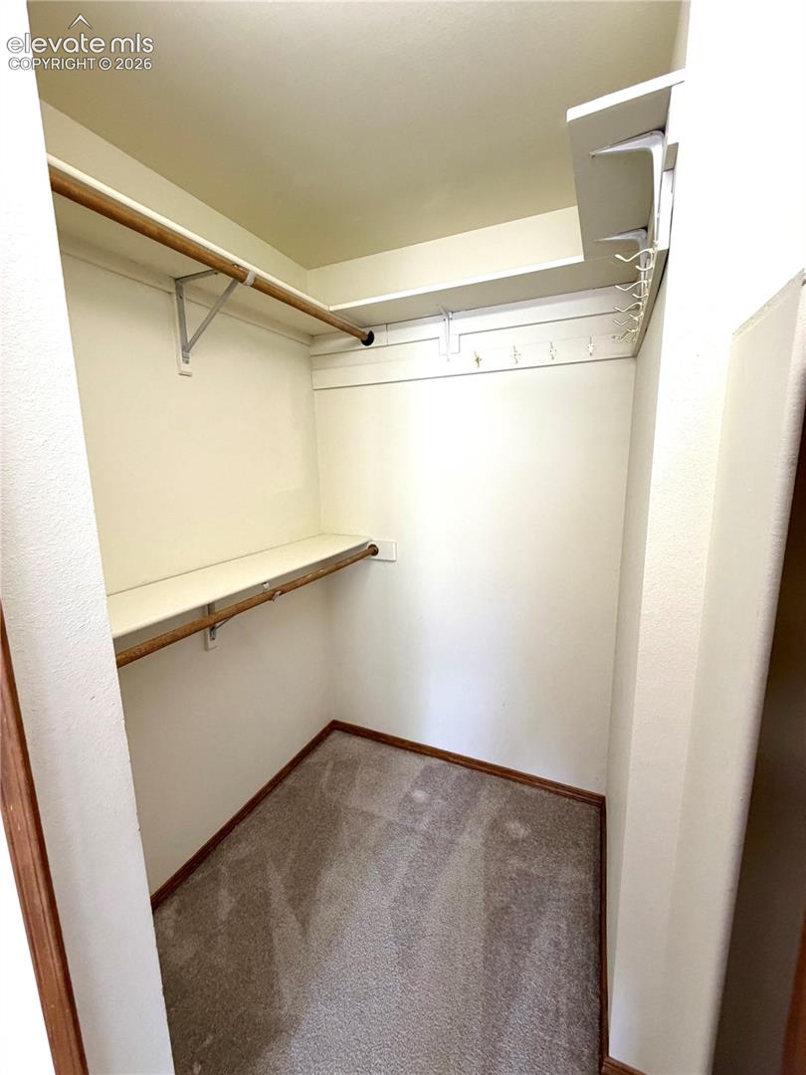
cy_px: 538
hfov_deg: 85.7
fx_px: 435
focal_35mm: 14
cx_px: 403
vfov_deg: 102.1
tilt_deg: -8.0
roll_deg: +1.8
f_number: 2.2
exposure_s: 1/120
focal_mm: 2.22
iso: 250
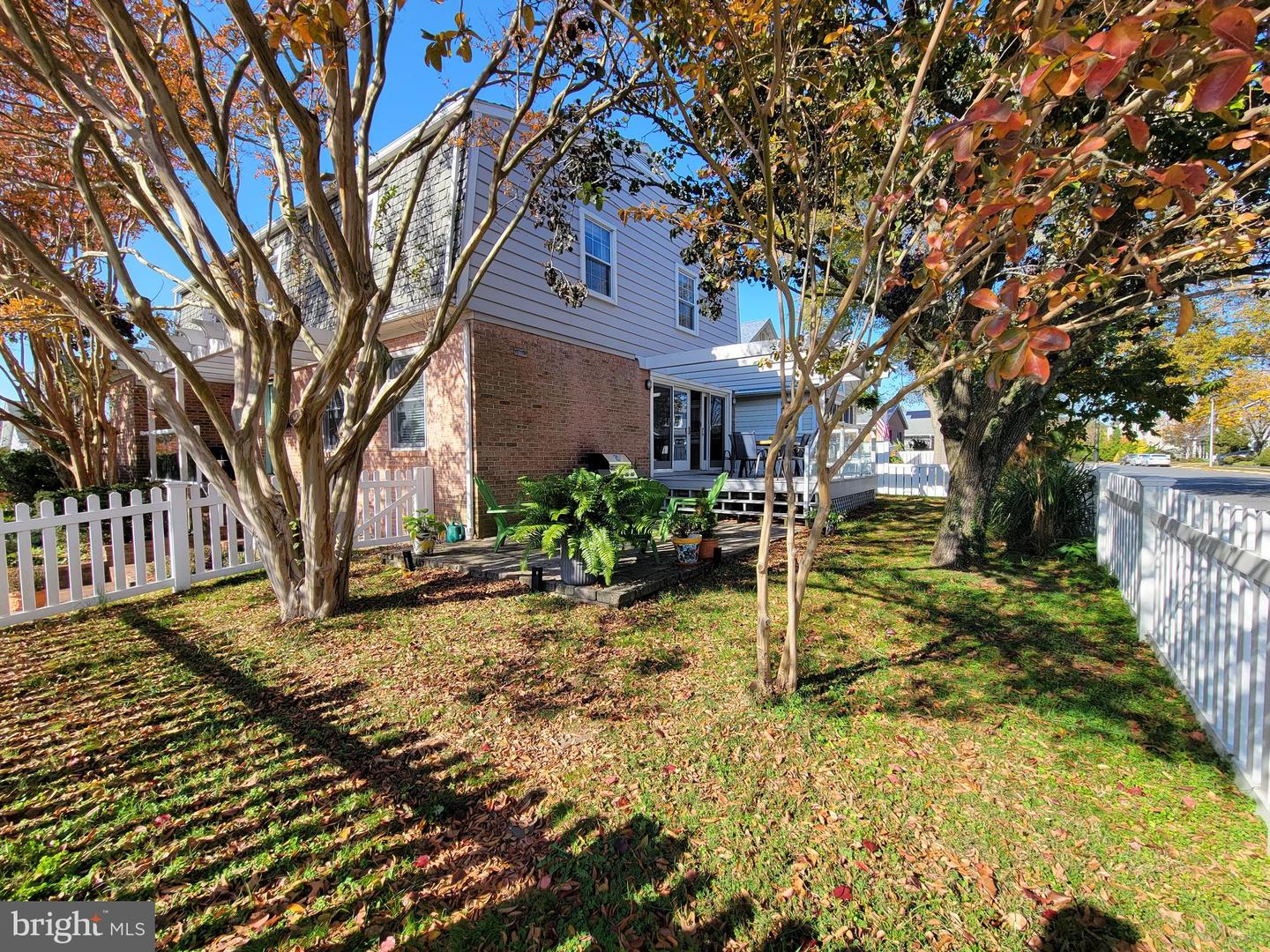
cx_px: 635
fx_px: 477
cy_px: 476
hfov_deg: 106.2
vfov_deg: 89.9
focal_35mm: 13
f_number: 2.2
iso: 50
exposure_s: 1/563
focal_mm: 2.2
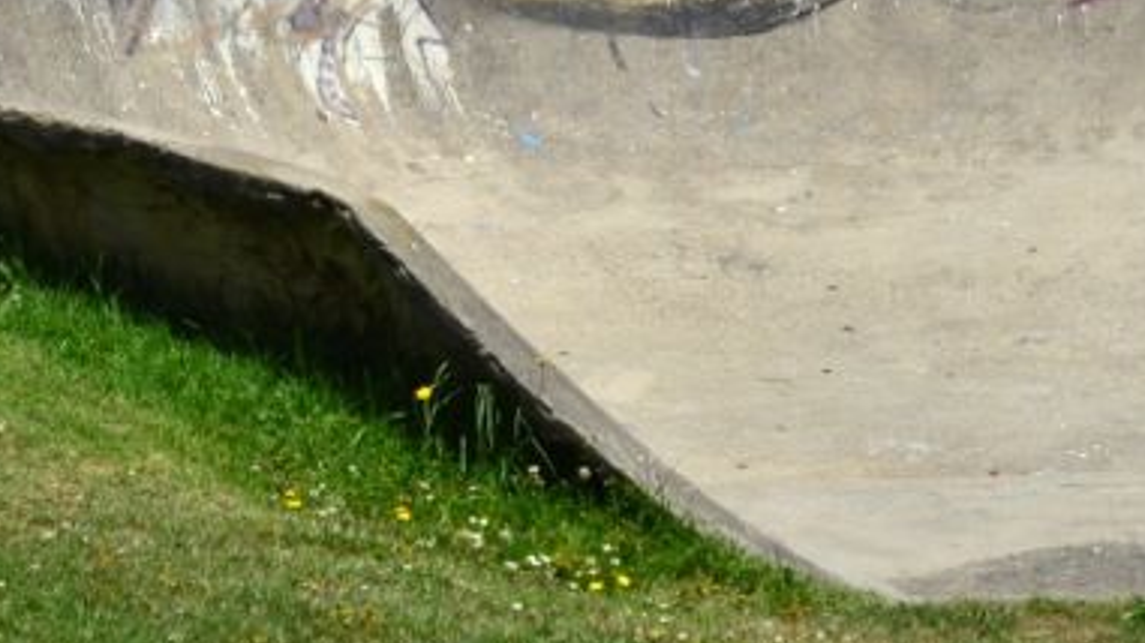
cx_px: 869
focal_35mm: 247
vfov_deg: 4.9
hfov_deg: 8.7
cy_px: -257
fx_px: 7496
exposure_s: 1/1250
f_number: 8
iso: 160
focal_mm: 50
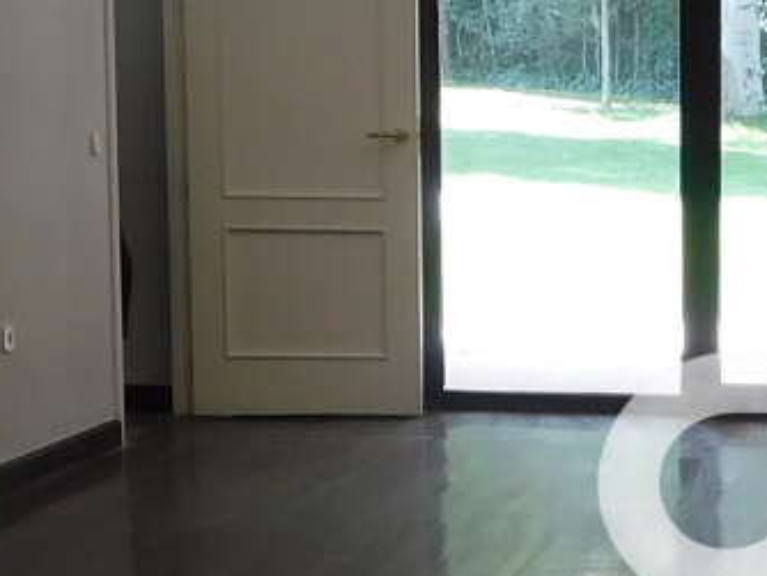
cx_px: 1114
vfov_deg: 11.0
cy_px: 477
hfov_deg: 13.9
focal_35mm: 134
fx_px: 2971
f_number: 3.2
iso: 125
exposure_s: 1/30
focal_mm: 4.9
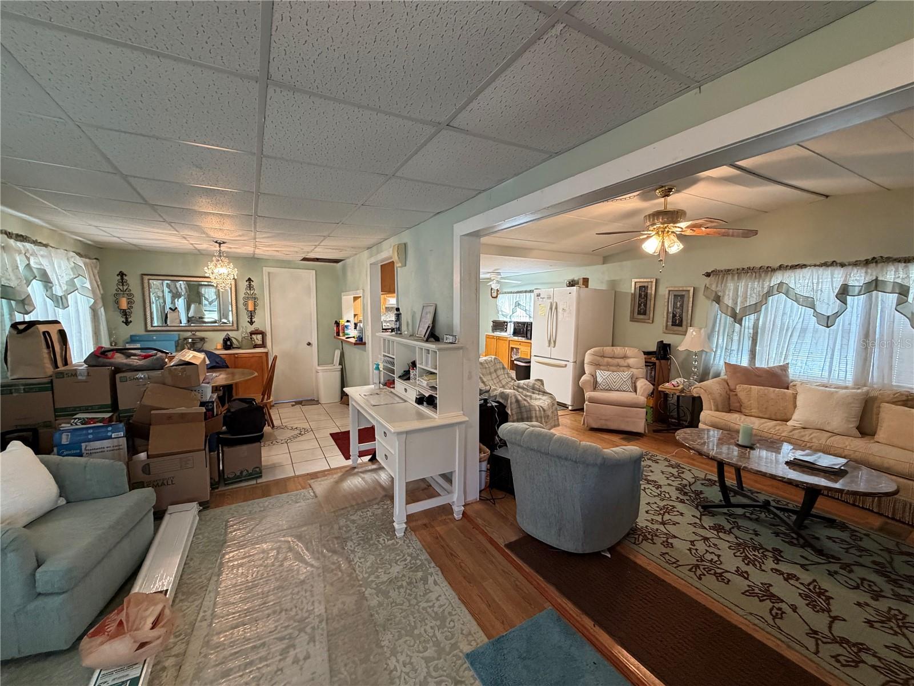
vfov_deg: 85.7
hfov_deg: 102.1
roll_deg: +0.1
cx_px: 457
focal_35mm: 14
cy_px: 343
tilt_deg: -6.0
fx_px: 370
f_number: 2.2
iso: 320
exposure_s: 1/60
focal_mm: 2.22
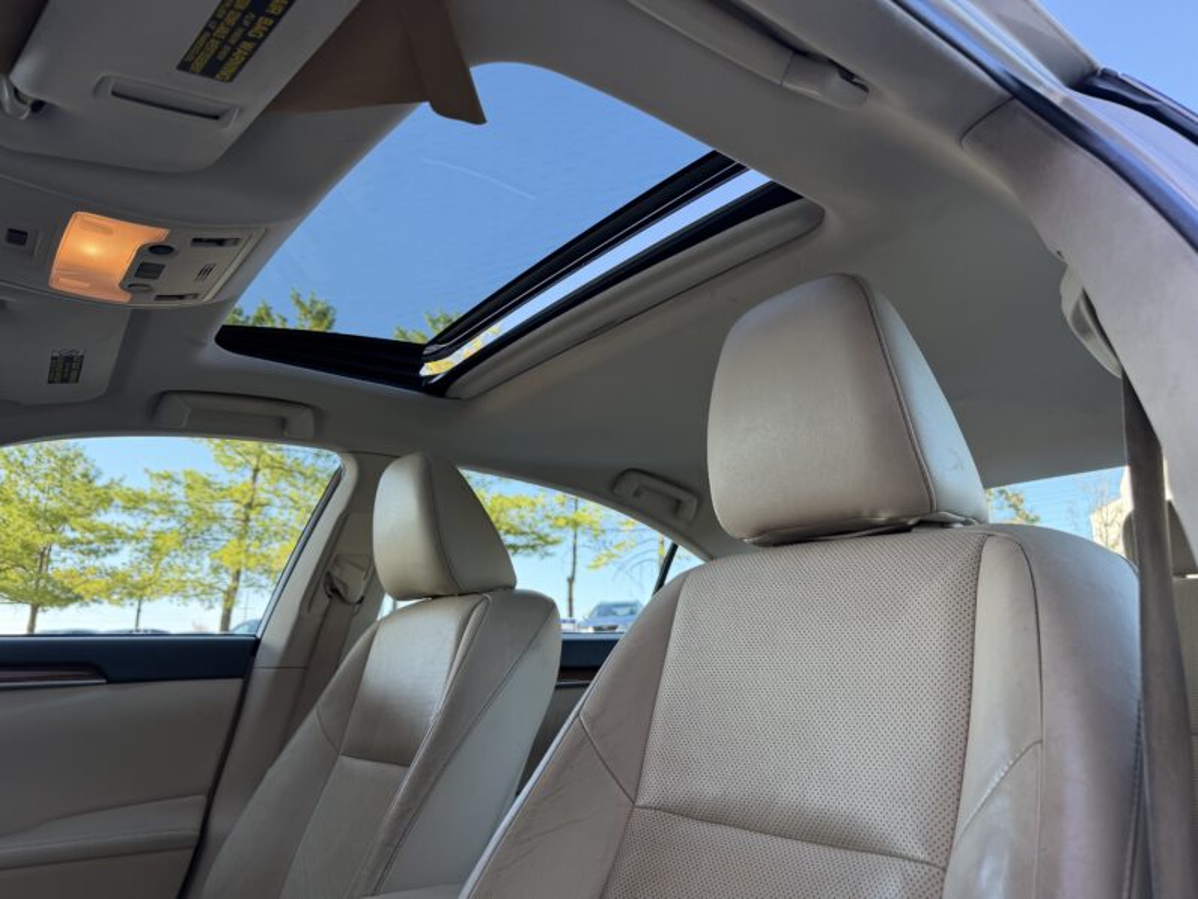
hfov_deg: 71.6
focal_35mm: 24
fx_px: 831
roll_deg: -0.1
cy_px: 450
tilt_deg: +14.8
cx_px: 599
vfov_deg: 56.8
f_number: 1.78
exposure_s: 1/275
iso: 80
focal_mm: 6.76
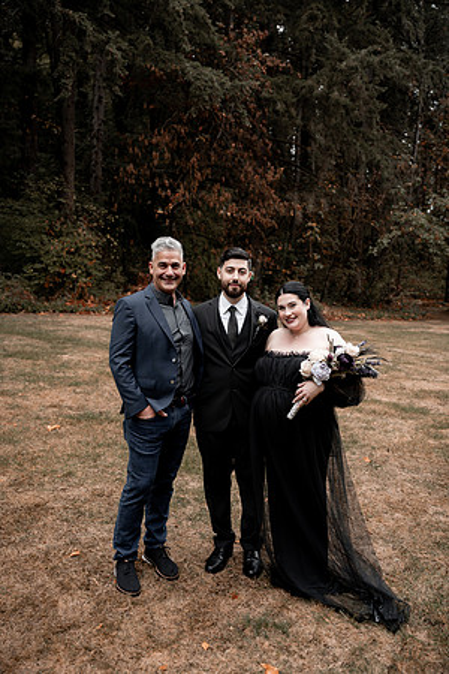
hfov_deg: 43.6
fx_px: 561
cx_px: 224
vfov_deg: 61.9
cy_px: 337
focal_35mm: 30
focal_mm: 30
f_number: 2.8
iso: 400
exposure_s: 1/1000
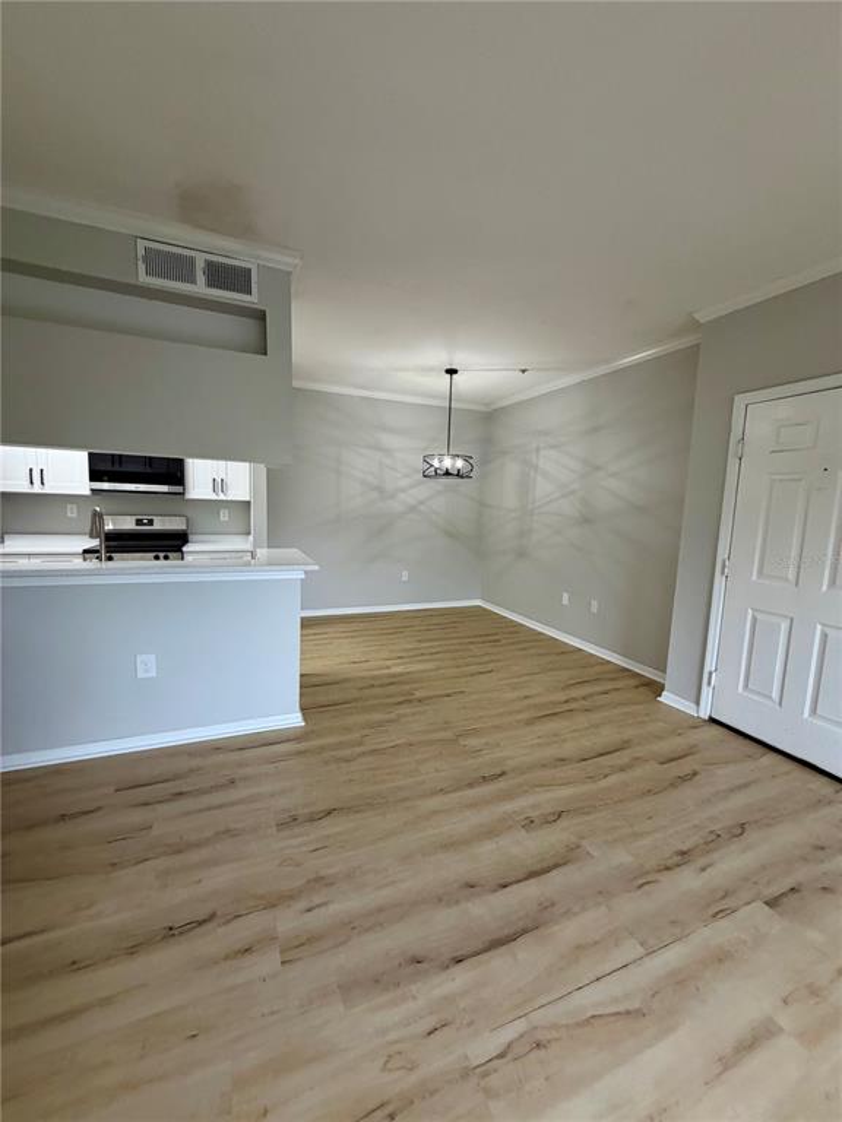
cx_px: 421
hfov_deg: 85.7
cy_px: 561
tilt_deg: -7.1
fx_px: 454
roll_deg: -2.1
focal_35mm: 14
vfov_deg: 102.1
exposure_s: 1/120
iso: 200
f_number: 2.2
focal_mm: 2.22
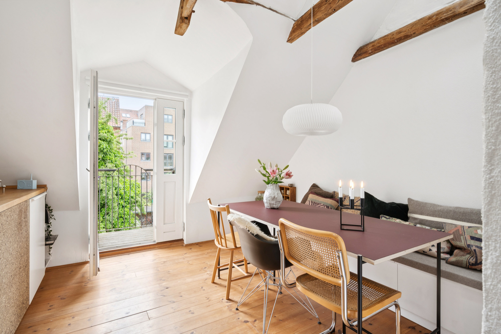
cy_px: 167
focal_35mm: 18
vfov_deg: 68.9
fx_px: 244
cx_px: 250
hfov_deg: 91.6
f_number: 9
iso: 640
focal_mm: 17.5
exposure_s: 1/60
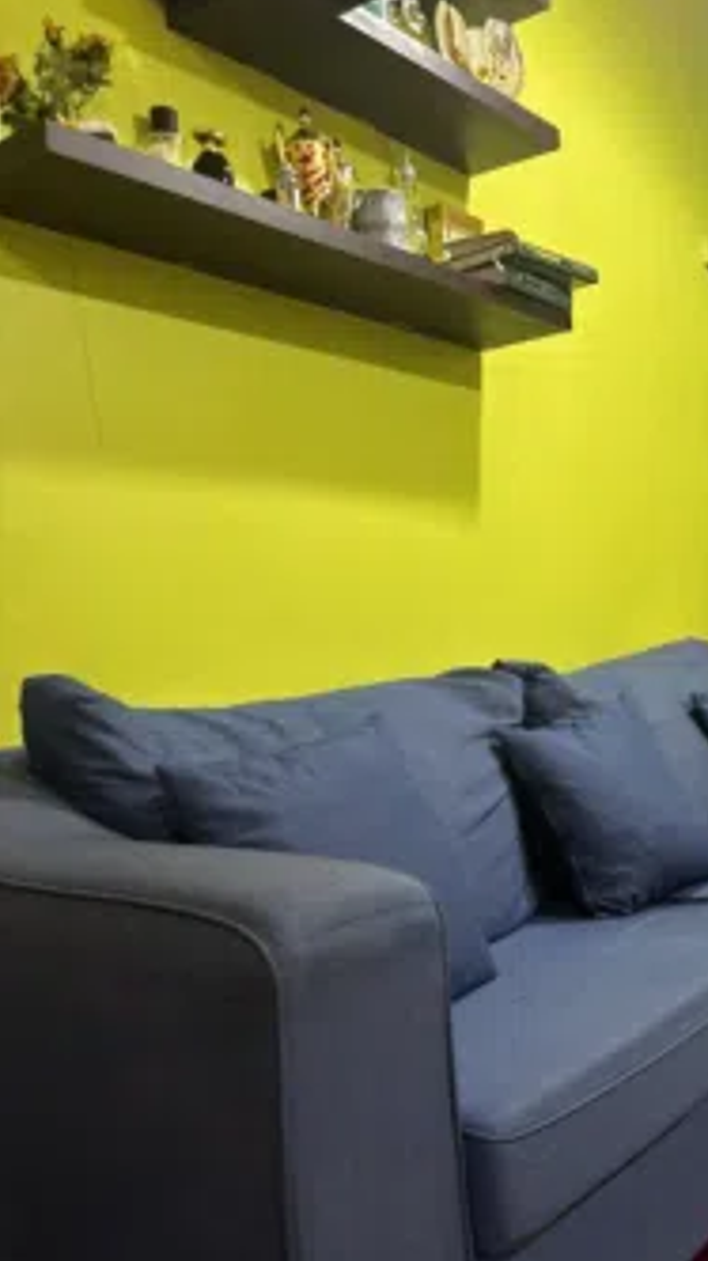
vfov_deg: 57.8
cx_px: 564
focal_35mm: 34
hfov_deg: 33.6
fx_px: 1136
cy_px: 719
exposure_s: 1/50
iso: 200
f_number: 1.6
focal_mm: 5.96
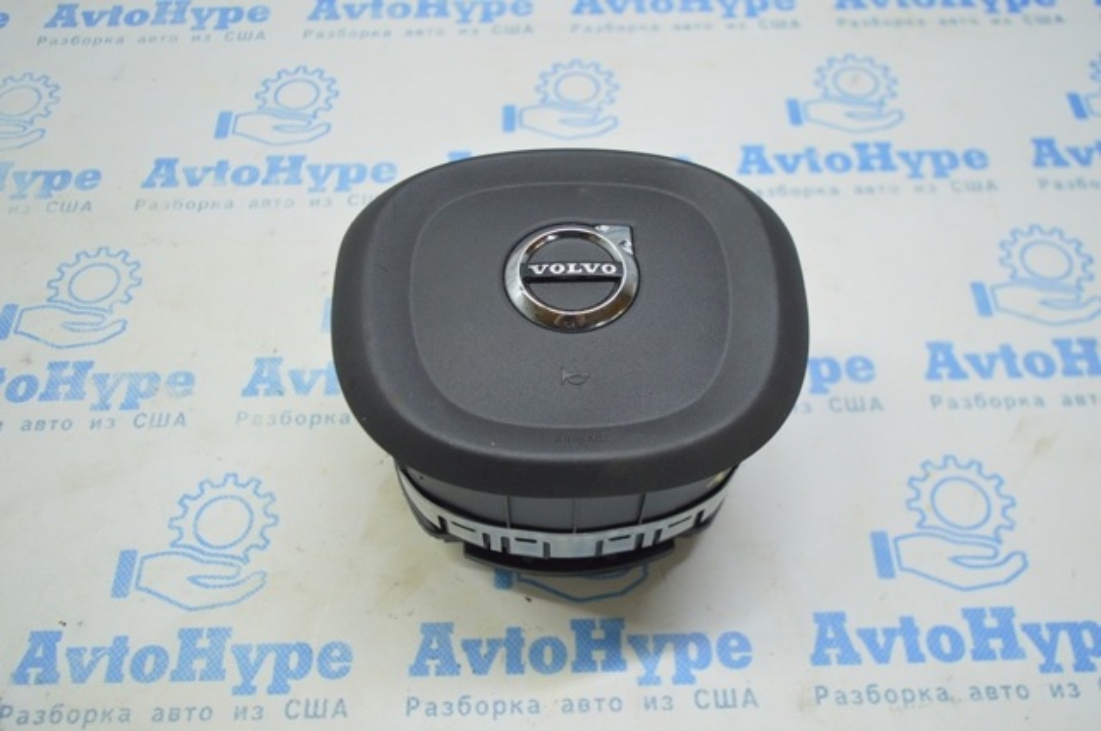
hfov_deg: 55.2
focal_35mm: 34
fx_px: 1054
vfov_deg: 38.3
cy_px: 366
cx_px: 550
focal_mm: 23
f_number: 3.8
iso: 400
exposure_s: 1/40
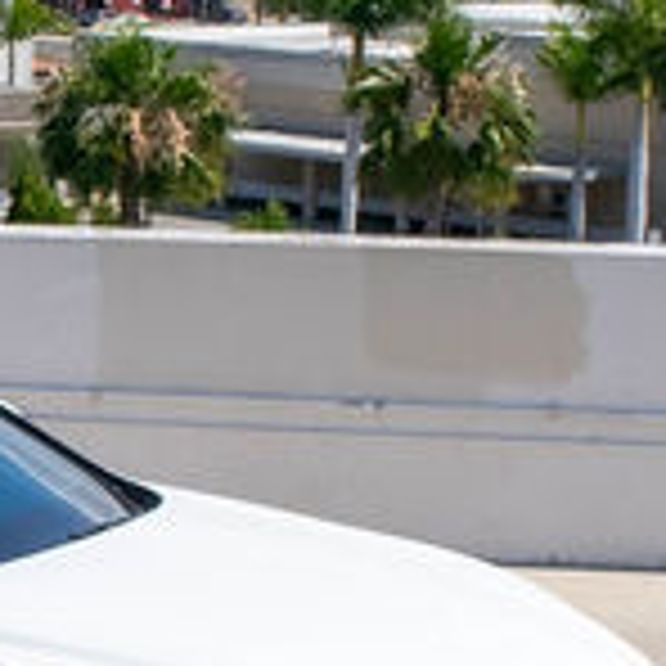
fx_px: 4223
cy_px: 452
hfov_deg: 8.8
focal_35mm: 194
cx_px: -328
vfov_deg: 9.0
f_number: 8
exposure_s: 1/2000
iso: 400
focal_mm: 22
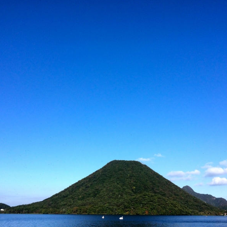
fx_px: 267
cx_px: 119
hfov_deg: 46.0
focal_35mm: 36
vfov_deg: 46.0
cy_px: 114
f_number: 2.2
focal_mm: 4.12
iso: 32
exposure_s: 1/1866
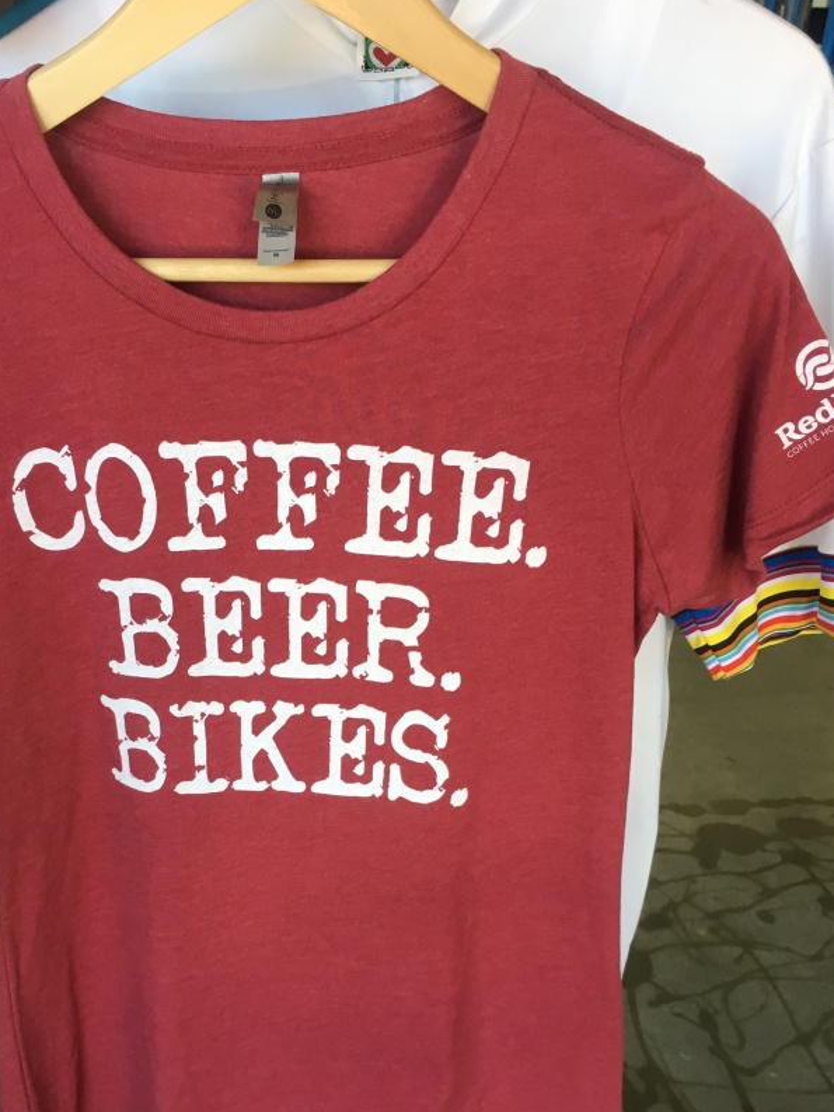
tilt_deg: -27.4
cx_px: 293
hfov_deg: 36.5
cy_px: 742
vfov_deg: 47.1
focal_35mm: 39
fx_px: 1252
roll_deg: +1.5
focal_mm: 4.15
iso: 32
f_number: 2.2
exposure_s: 1/30
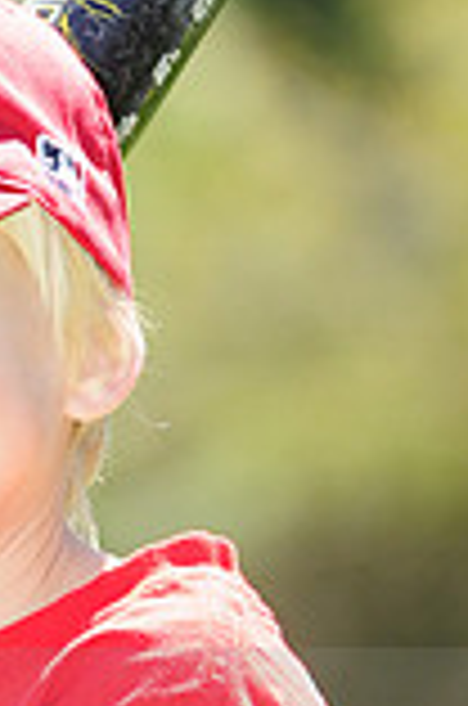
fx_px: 15159
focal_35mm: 774
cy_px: 710
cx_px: -151
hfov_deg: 1.8
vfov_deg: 2.7
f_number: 4
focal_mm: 140
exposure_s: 1/500
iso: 200
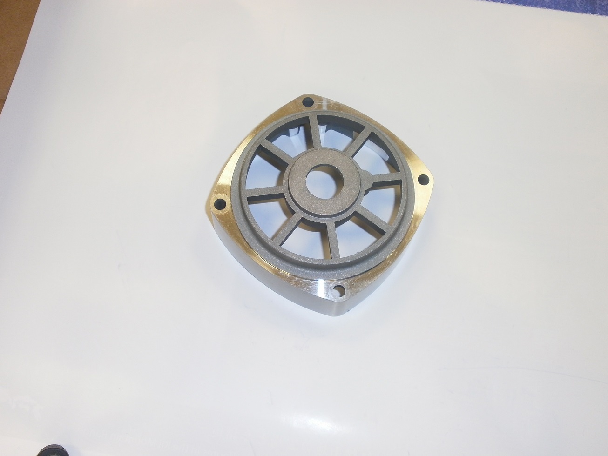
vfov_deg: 36.8
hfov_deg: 47.9
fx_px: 685
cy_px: 228
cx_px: 304
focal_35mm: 39
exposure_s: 1/40
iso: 125
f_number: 3.4
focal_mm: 6.9
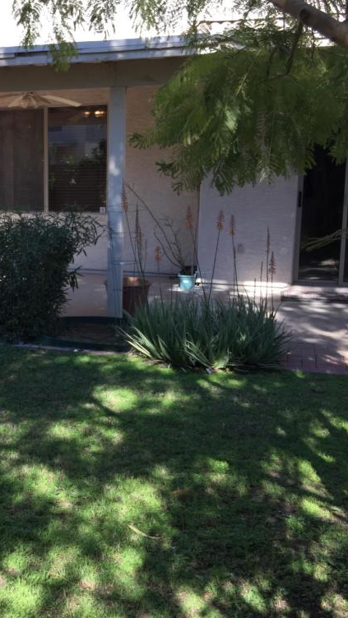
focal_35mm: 43
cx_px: 21
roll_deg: -0.1
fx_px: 705
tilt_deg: -8.9
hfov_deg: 26.6
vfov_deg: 47.4
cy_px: 309
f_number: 2.2
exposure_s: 1/439
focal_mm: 4.15
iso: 32
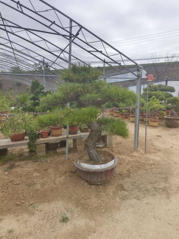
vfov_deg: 73.9
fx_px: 159
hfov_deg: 58.9
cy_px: 120
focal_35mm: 23
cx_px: 90
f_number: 1.75
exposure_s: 1/232
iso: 100
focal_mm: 5.5
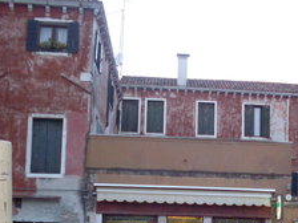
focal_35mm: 68
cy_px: 192
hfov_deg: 28.2
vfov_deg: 21.2
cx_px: 214
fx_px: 585
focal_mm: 6.3
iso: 240
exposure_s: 1/45
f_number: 2.8
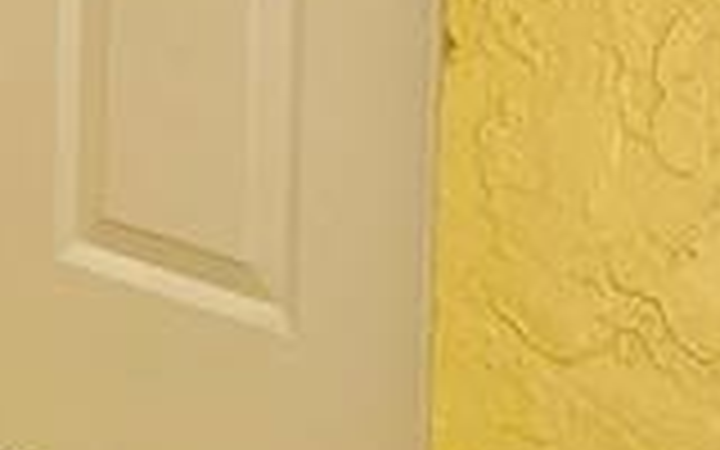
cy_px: -711
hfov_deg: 15.8
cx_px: 198
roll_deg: -0.4
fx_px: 2590
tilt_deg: -4.9
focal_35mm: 132
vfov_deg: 8.8
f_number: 1.6
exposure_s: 1/342
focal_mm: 4.2
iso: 32
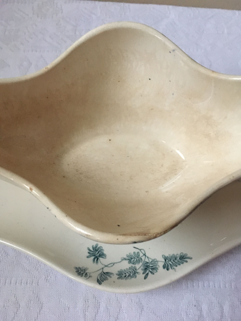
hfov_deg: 48.2
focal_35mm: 29
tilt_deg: -70.0
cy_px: 160
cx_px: 120
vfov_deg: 61.7
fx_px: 269
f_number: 2.2
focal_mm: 4.15
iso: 250
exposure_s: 1/17
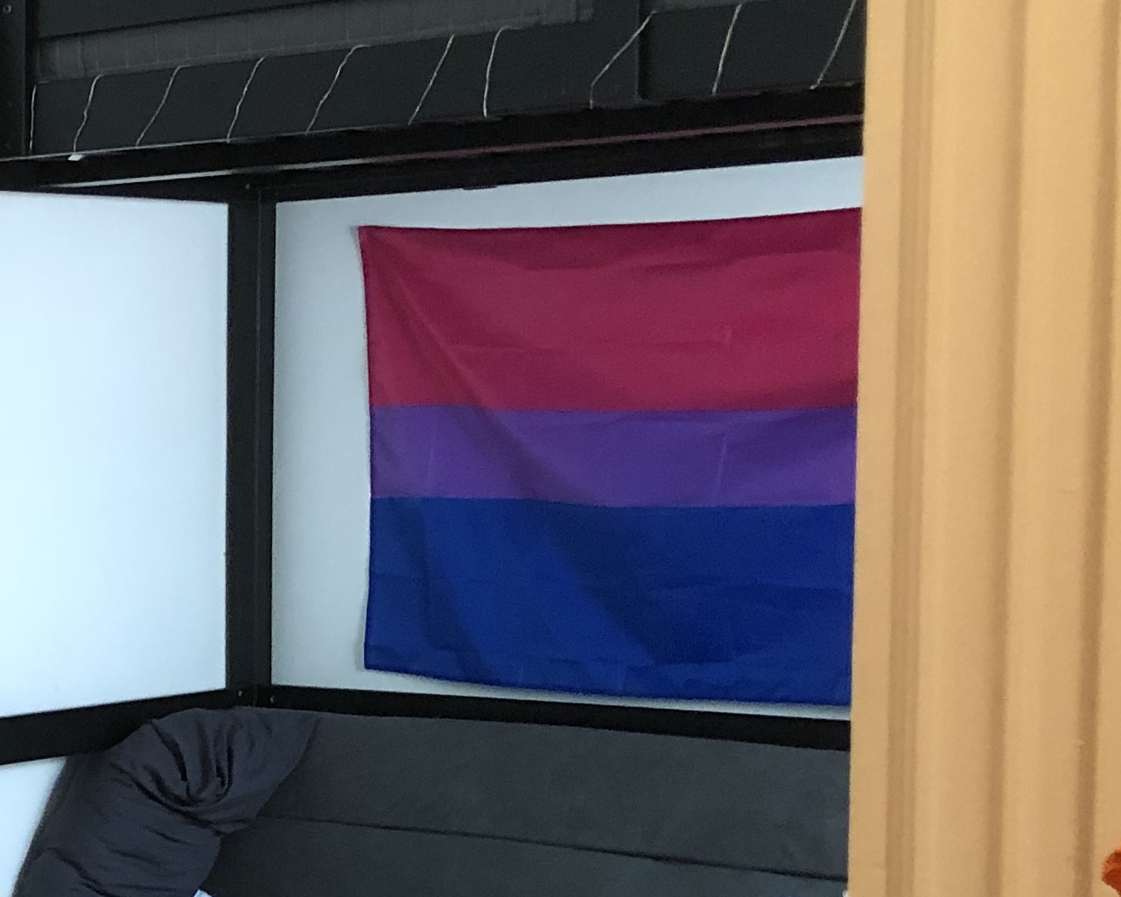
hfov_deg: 19.8
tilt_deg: -7.4
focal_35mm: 86
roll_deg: +2.3
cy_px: 746
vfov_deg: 17.7
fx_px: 2853
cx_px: -473
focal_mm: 3.99
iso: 80
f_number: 1.8
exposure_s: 1/15
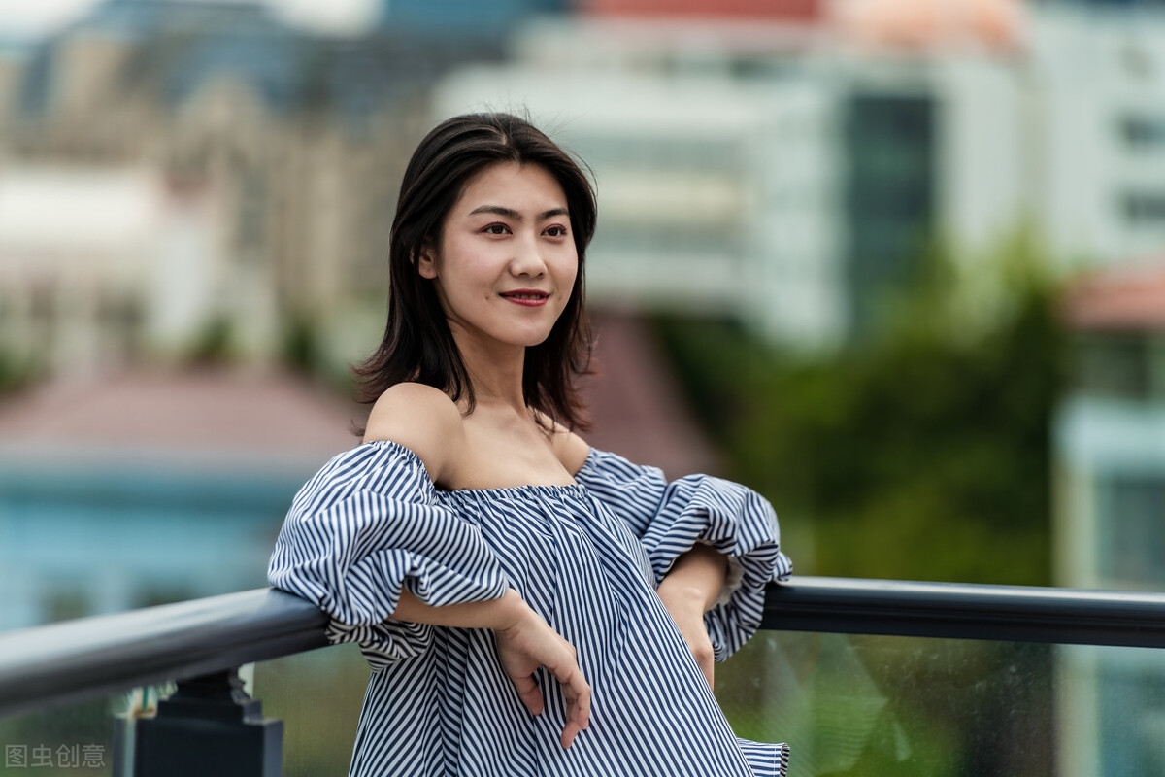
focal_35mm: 200
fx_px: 6472
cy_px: 388
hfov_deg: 10.3
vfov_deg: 6.9
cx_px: 582
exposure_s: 1/1250
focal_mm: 200
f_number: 2.8
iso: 100
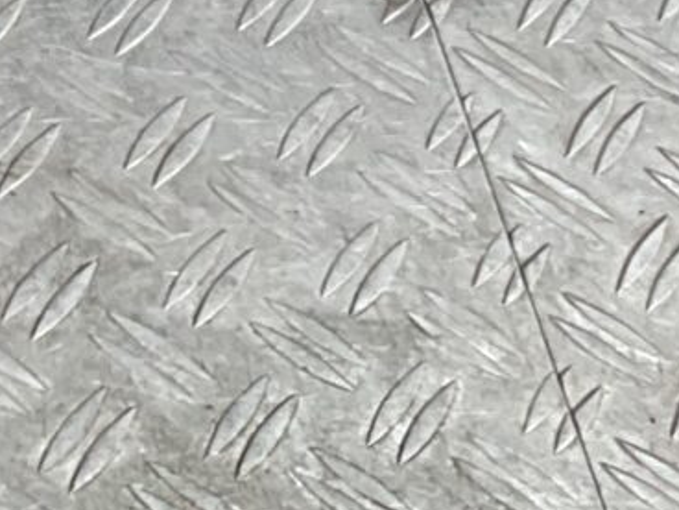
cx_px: 247
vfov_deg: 7.1
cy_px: -514
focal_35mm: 202
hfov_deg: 9.8
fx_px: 3962
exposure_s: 1/120
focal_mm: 3
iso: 20
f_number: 1.8
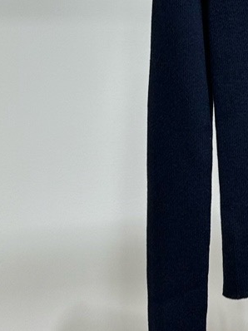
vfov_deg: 19.1
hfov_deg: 13.7
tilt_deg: -9.6
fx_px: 985
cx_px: 343
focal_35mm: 103
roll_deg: +0.6
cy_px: 138
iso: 80
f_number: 1.78
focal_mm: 6.86
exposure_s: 1/100
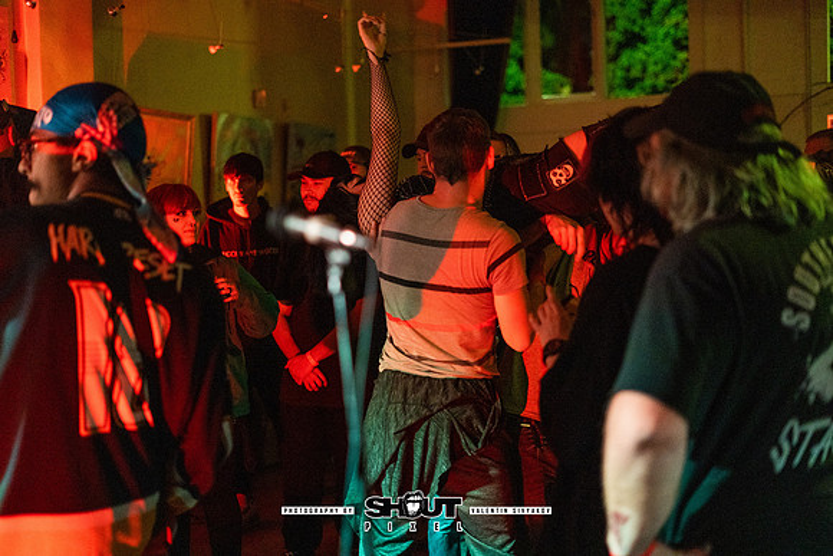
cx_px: 416
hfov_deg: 39.6
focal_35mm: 50
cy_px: 278
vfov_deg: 27.0
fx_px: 1157
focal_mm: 50
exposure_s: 1/200
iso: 4000
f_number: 1.8
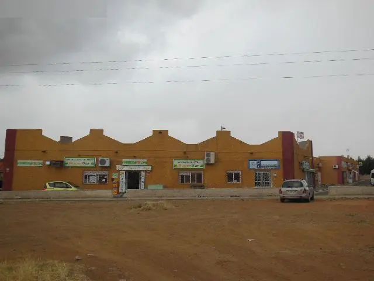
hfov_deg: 61.7
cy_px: 140
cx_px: 187
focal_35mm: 29
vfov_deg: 48.2
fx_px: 313
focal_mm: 5.2
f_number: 3.7
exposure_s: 1/125
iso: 125
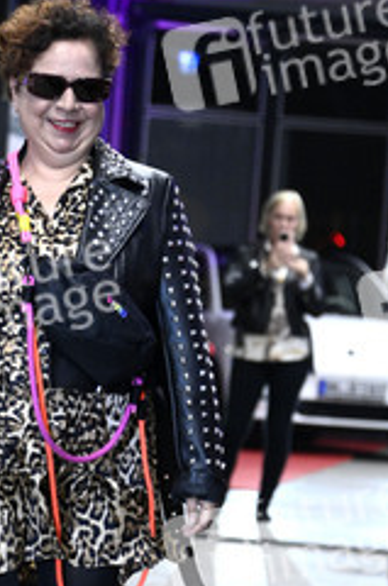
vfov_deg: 8.5
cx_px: 66
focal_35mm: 242
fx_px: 3929
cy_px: 420
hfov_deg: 5.6
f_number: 5.6
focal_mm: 145
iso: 10000
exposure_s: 1/160
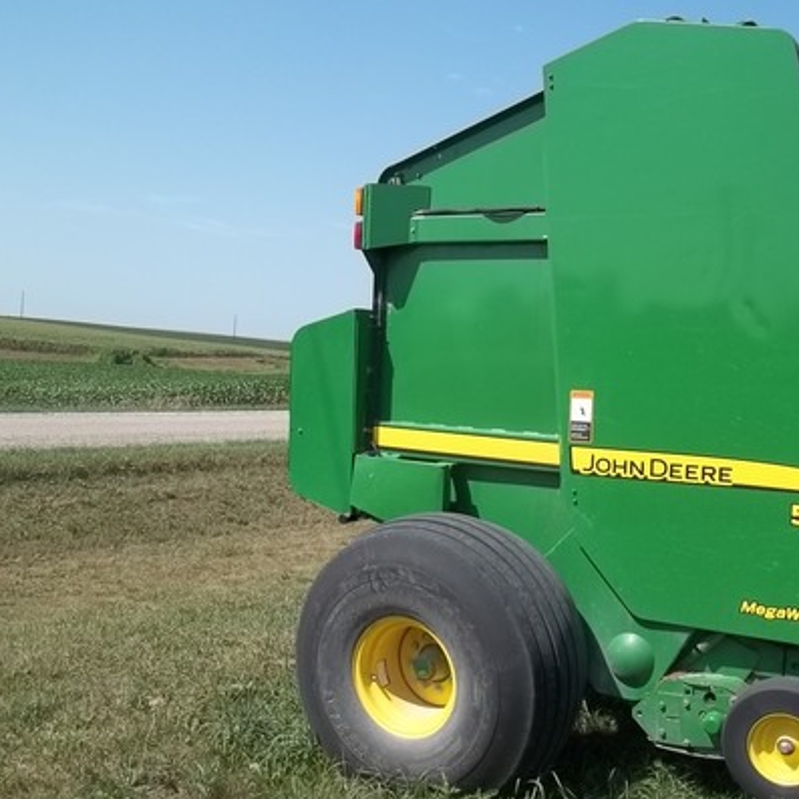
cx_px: 489
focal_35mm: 40
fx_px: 1045
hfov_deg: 41.6
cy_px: 403
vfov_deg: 41.9
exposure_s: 1/160
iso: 64
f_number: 8
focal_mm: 5.9
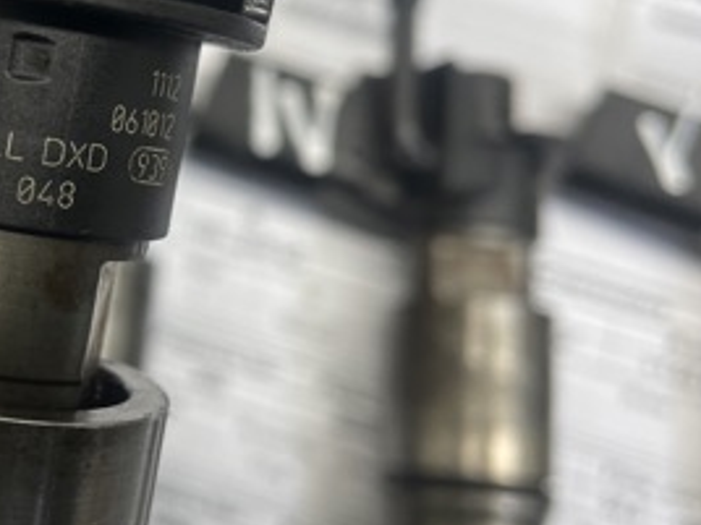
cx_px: 34
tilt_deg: -75.8
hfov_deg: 29.5
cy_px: 161
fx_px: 1256
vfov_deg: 23.5
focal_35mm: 62
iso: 40
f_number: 1.6
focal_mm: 4.2
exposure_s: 1/100
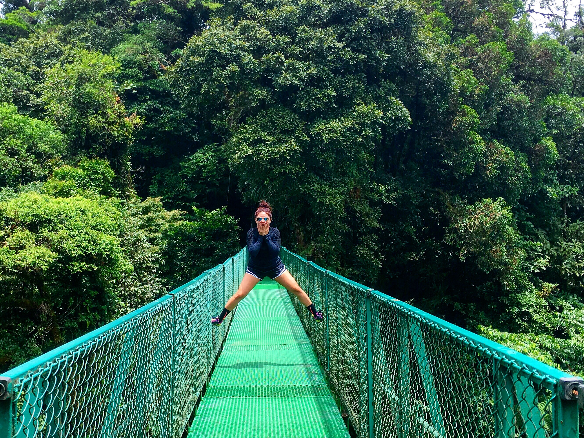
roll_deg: -0.4
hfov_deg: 42.8
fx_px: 742
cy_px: 241
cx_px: 253
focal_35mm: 44
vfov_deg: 32.9
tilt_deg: +0.2
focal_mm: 4.15
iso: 25
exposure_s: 1/718
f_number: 2.2
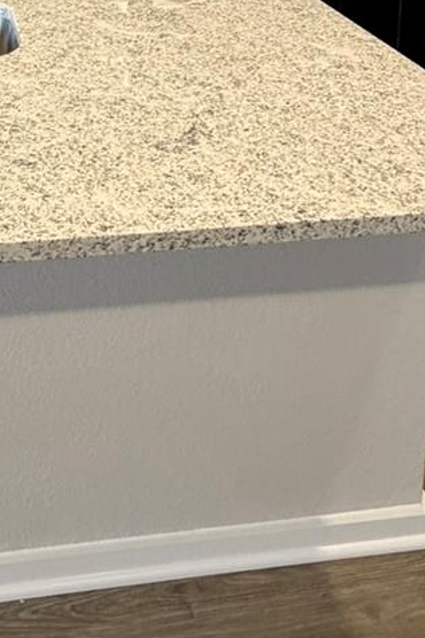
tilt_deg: -9.2
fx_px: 833
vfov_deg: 33.4
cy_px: -145
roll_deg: +0.4
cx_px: 12
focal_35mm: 47
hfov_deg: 27.2
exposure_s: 1/60
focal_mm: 2.22
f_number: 2.2
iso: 250
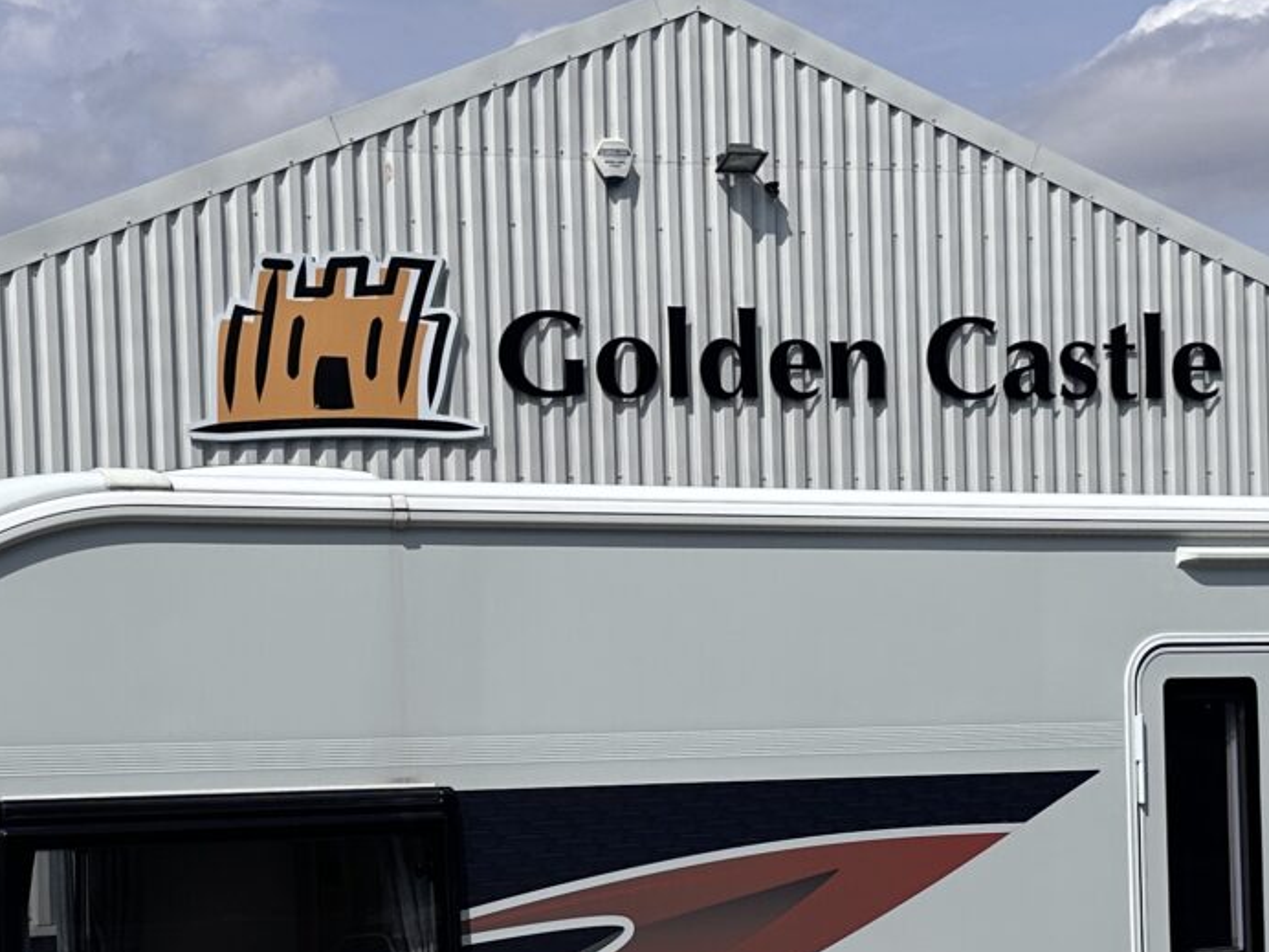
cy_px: 745
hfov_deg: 27.3
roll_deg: +1.6
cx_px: 462
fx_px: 2603
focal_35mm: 71
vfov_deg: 20.5
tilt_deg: +0.2
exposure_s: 1/12048
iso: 80
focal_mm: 6.86
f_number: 1.78
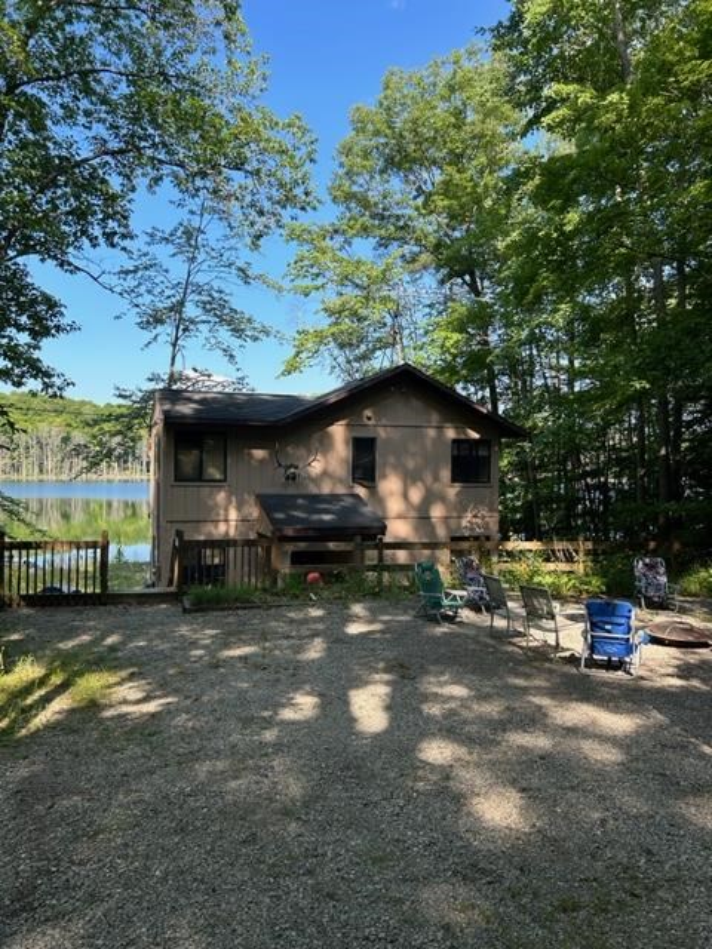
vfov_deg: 67.3
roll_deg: -0.2
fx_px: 713
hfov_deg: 53.1
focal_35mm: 26
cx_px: 356
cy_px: 474
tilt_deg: -2.1
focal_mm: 5.7
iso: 50
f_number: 1.5
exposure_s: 1/1019
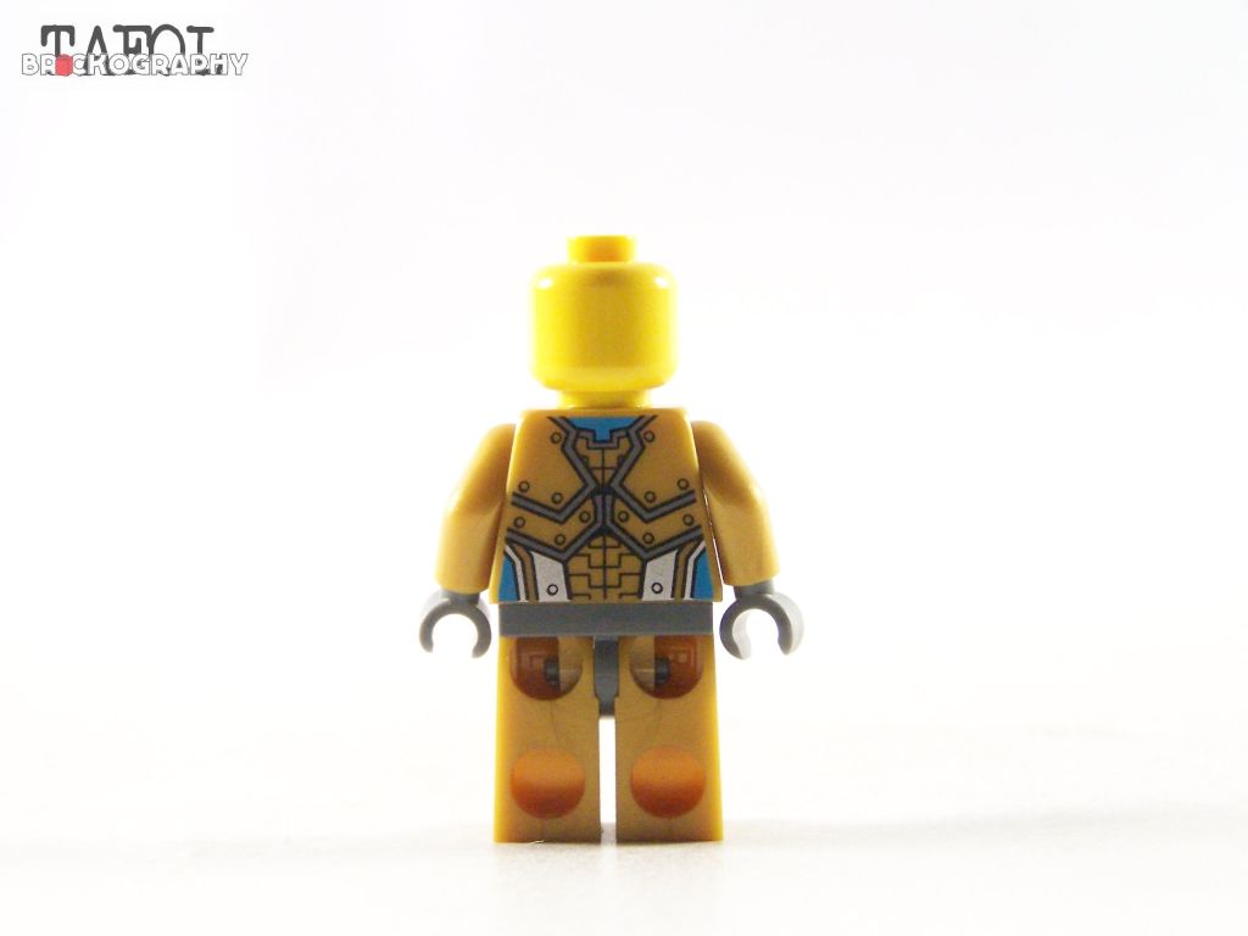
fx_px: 2488
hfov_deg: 28.2
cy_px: 468
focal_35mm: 69
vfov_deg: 21.3
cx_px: 624
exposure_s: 1/60
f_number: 3.2
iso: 400
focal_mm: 11.5
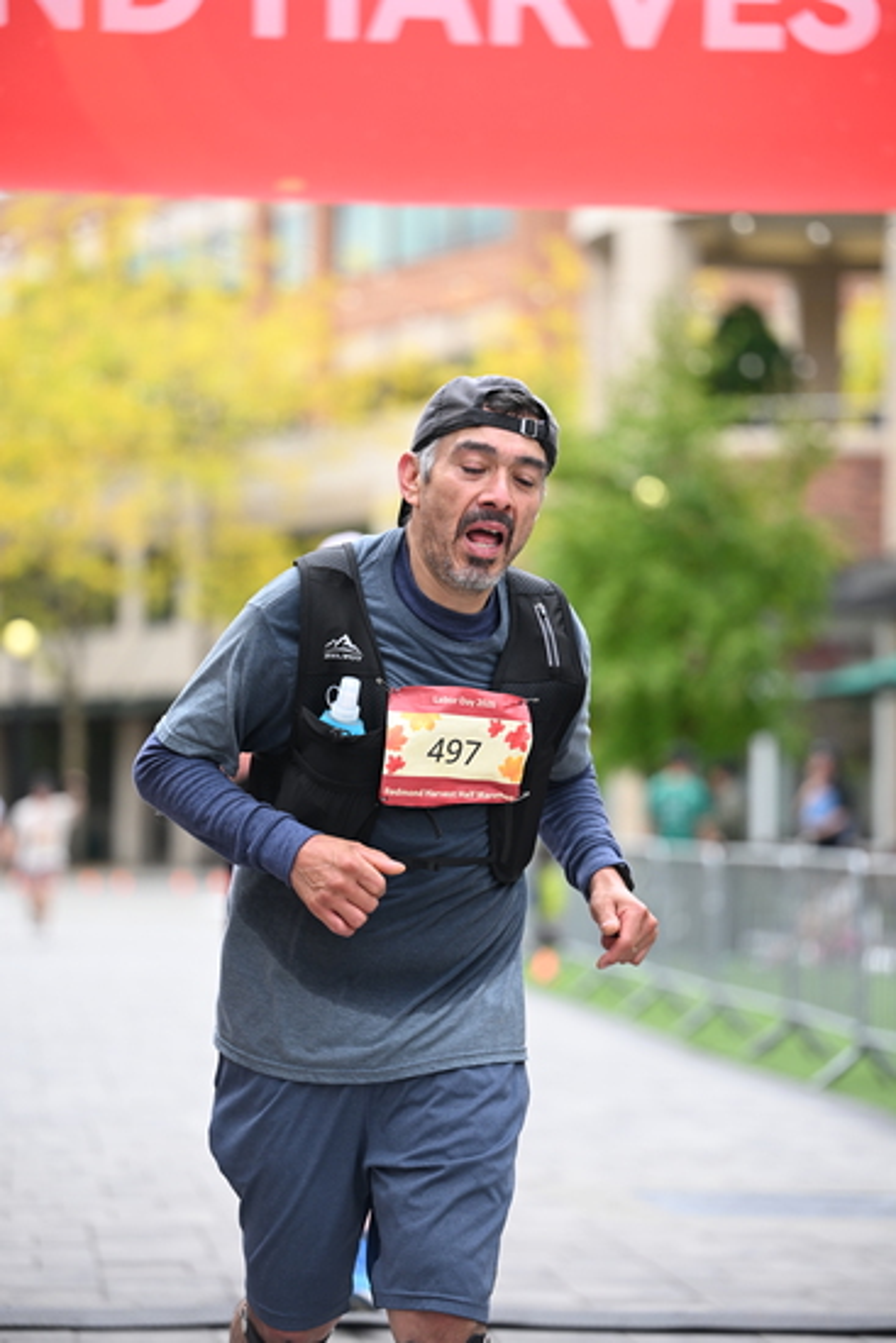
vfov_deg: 17.8
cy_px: 672
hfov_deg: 11.9
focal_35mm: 115
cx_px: 448
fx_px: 4290
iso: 640
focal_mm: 115
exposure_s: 1/1600
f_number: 2.8
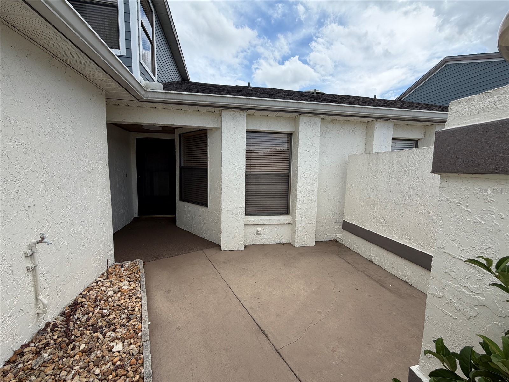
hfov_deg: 102.1
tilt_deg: -5.5
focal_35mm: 14
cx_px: 254
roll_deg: -0.1
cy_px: 191
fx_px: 206
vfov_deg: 85.7
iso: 25
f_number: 2.2
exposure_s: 1/770
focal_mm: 2.22
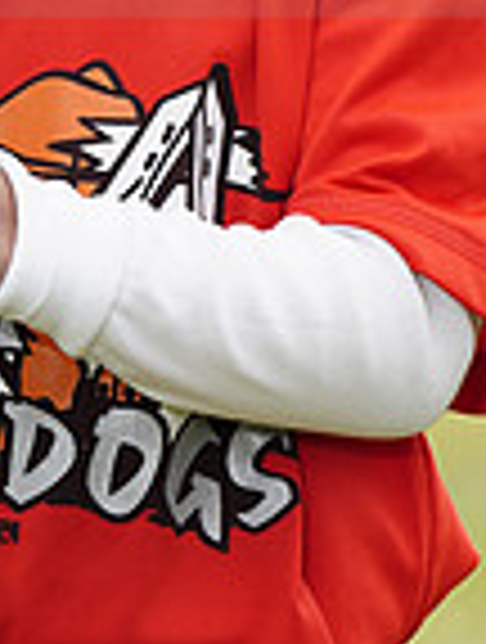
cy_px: -126
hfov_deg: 1.9
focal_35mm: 778
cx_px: 70
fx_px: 14499
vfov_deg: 2.5
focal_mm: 200
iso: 100
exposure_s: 1/250
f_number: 5.6
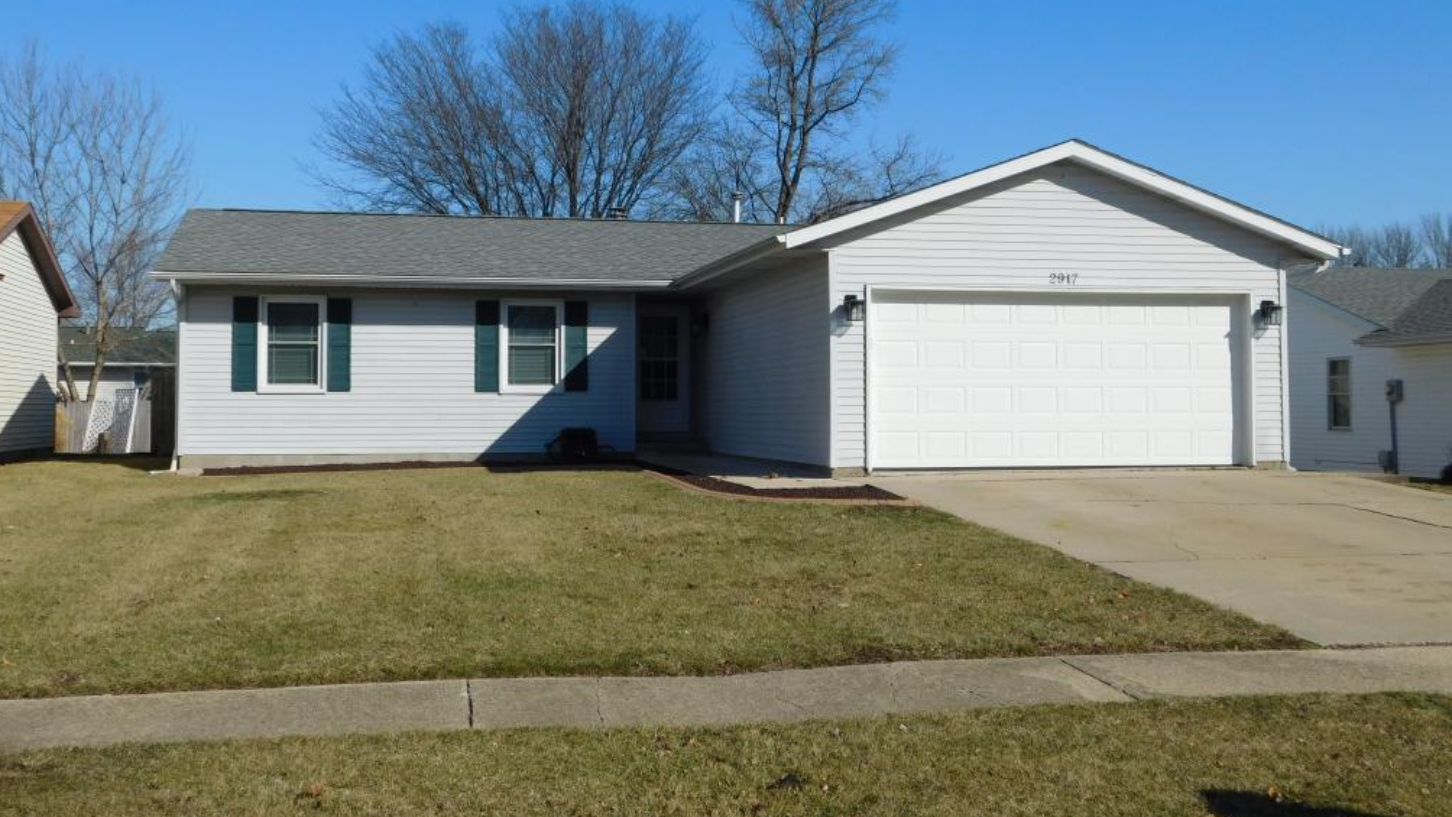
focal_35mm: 40
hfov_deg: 50.5
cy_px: 351
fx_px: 1540
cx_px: 713
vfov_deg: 29.7
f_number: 7
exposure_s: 1/500
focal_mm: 6.3
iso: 125
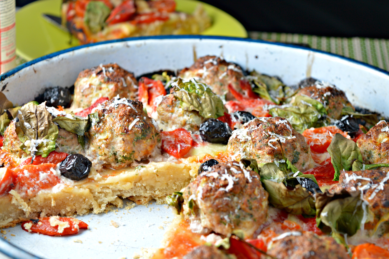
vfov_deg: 16.5
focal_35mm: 82
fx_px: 891
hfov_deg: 24.6
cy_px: 130
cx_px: 194
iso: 100
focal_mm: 55
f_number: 5.6
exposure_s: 1/15
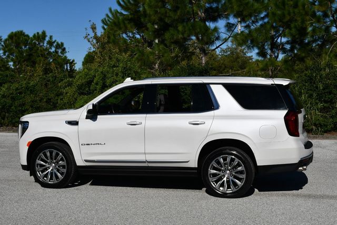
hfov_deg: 35.6
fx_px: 525
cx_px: 168
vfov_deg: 24.2
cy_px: 112
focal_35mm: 56
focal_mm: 28
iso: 100
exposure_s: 1/400
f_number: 10
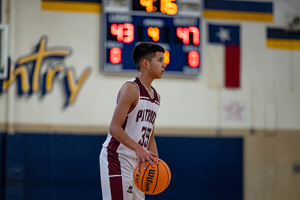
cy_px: 100
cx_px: 150
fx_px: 1500
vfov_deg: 7.6
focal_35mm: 180
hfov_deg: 11.4
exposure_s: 1/1000
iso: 5000
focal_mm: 180
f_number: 2.8
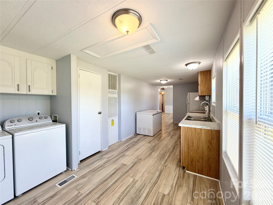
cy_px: 102
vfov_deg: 85.7
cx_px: 136
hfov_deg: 102.1
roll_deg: +0.8
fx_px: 110
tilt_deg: -1.6
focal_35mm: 14
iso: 100
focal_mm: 2.22
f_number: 2.2
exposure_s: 1/120
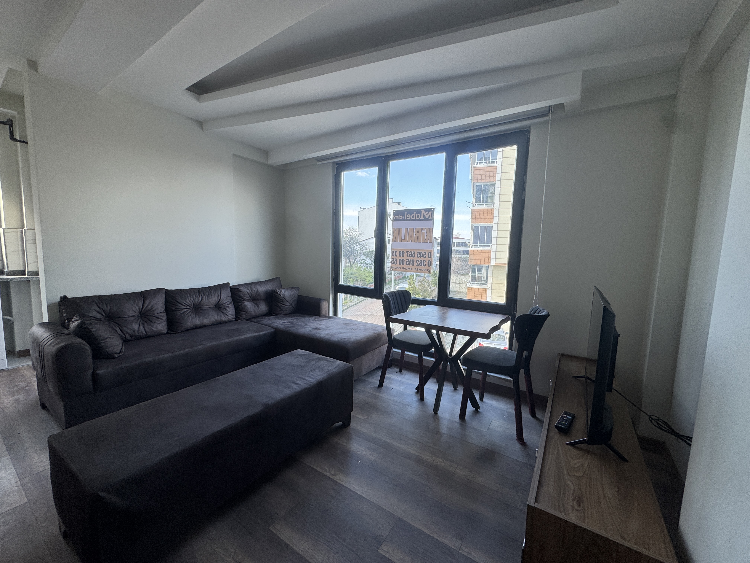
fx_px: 303
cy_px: 282
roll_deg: -1.5
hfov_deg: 102.1
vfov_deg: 85.7
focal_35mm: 14
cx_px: 375
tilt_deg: -5.6
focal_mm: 2.22
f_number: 2.2
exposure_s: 1/99
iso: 50
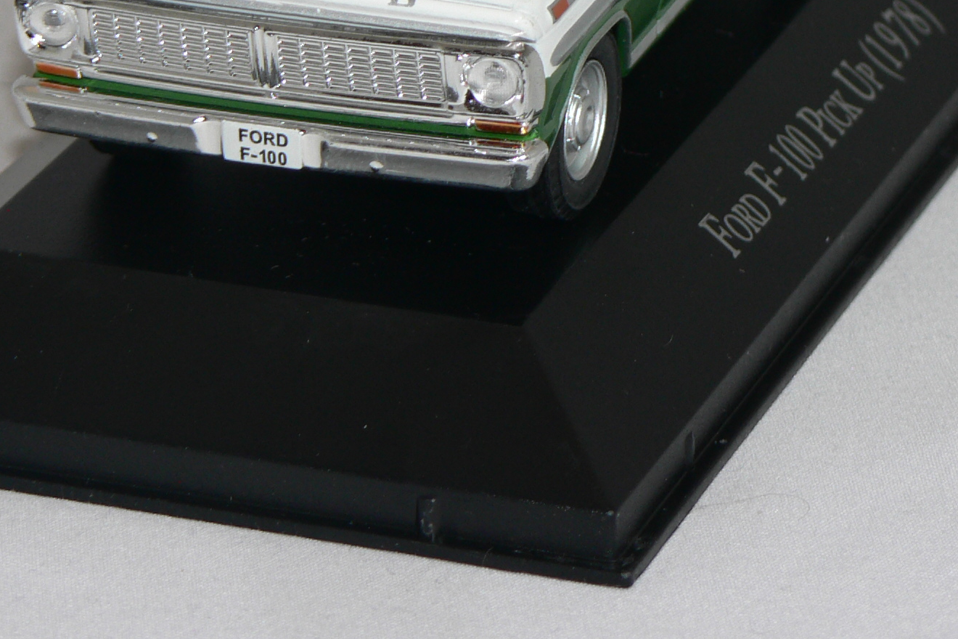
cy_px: -50
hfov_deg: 8.4
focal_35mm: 246
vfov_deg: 5.6
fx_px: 6546
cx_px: 517
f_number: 3.2
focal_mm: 20.3
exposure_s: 1/60
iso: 80
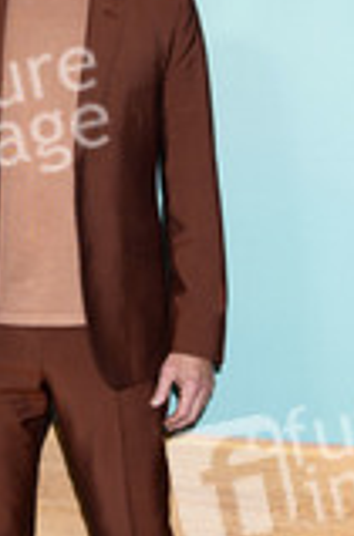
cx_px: 34
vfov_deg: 18.5
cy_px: 297
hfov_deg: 12.2
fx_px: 1648
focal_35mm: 111
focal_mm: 44
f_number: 5.6
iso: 400
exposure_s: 1/200
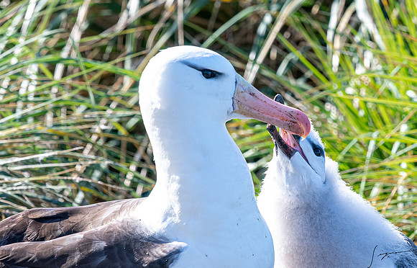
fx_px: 7109
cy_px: 158
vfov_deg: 2.2
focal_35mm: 621
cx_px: 324
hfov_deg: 3.4
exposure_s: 1/640
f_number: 8
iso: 800
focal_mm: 300
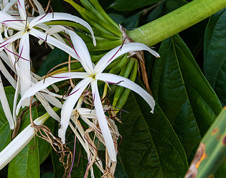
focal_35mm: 215
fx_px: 1429
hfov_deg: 9.0
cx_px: 36
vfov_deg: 7.1
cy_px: 82
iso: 400
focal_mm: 98
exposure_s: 1/160
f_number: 8
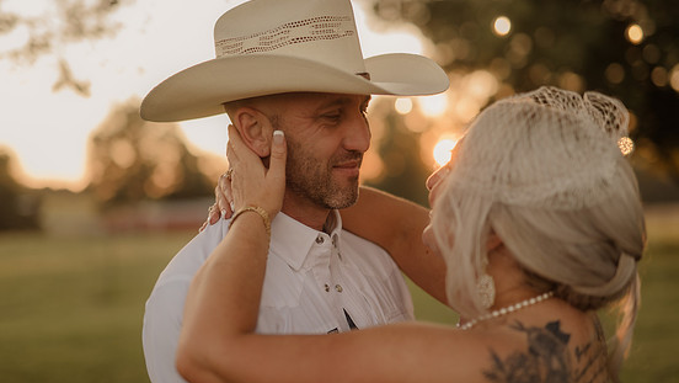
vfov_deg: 21.9
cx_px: 337
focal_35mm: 55
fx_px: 991
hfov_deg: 37.8
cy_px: 179
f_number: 2.8
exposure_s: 1/400
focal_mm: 50
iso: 200
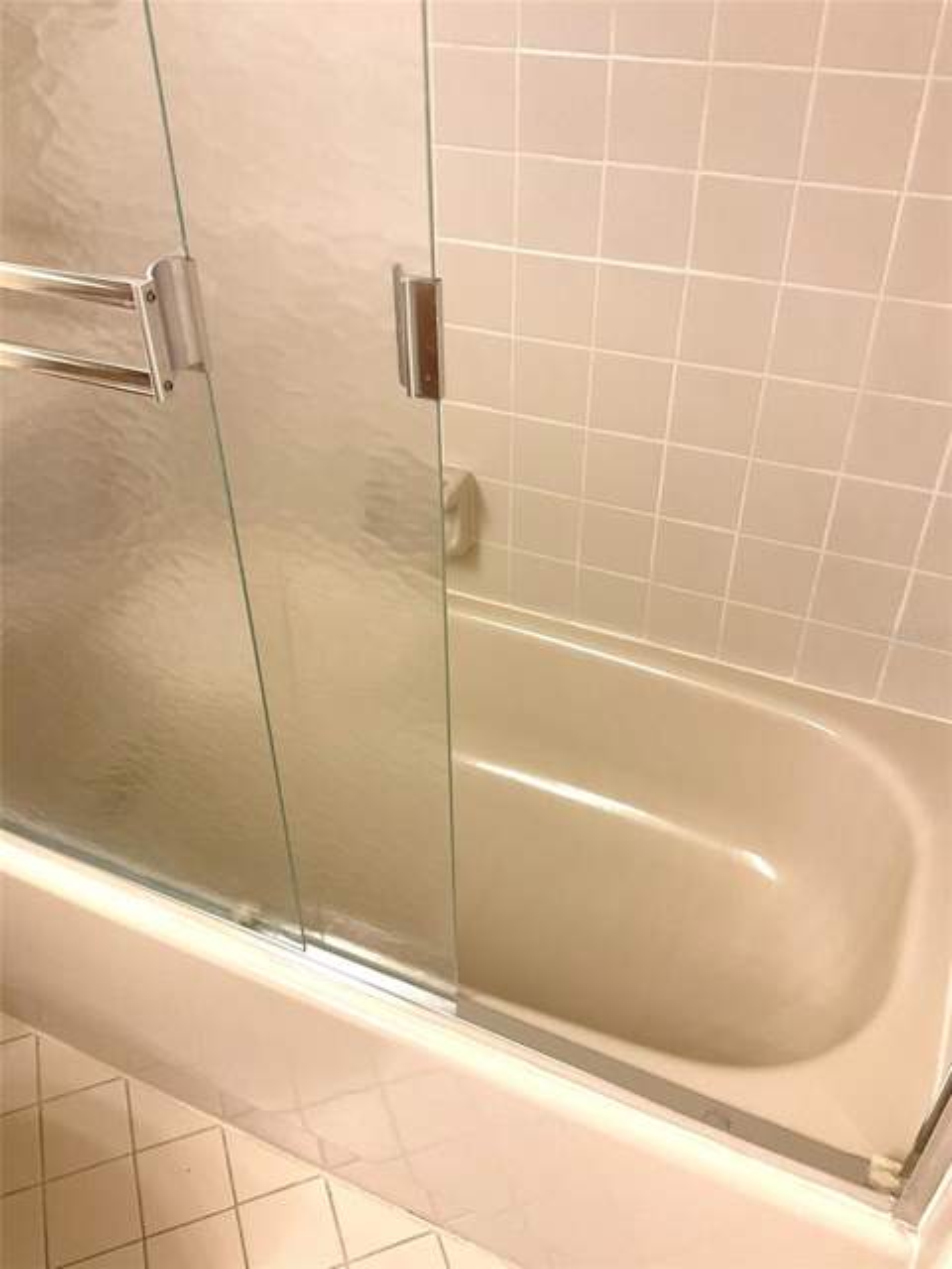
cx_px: 476
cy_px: 634
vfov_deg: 61.7
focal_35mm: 29
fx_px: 1063
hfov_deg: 48.2
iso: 64
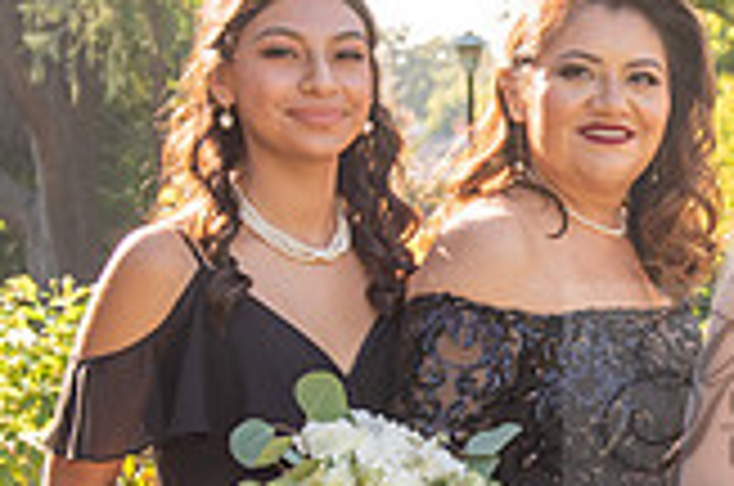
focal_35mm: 157
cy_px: 389
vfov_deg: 8.7
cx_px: 955
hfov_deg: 12.7
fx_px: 3195
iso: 200
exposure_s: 1/250
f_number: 5.6
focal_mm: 44
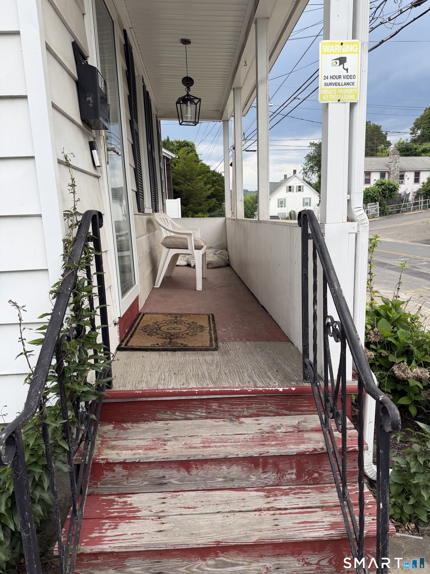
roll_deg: +3.2
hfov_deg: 56.8
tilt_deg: -9.9
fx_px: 398
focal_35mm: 24
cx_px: 215
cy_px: 287
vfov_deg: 71.6
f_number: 1.78
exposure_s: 1/233
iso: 64
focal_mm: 6.76
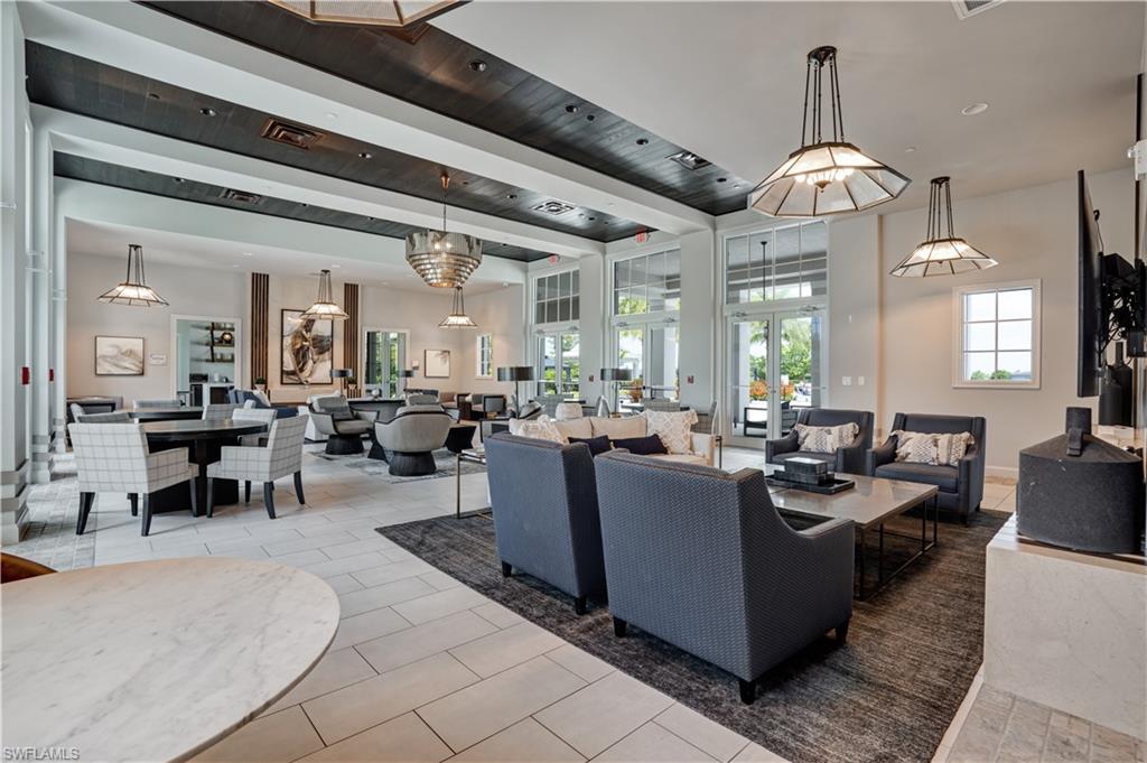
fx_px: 509
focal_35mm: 16
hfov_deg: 96.8
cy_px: 382
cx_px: 574
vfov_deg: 73.7
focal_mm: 16
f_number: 9
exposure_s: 1/13
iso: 200
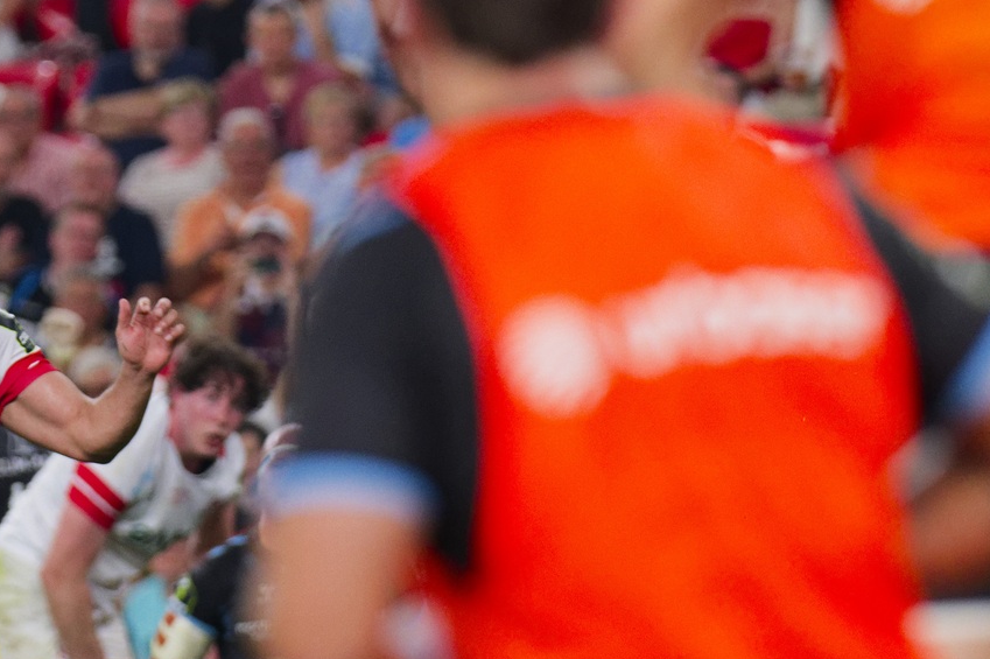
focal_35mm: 668
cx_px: 146
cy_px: 606
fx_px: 18359
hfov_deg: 3.1
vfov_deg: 2.1
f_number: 2.8
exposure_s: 1/1250
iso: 1250
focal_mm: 210
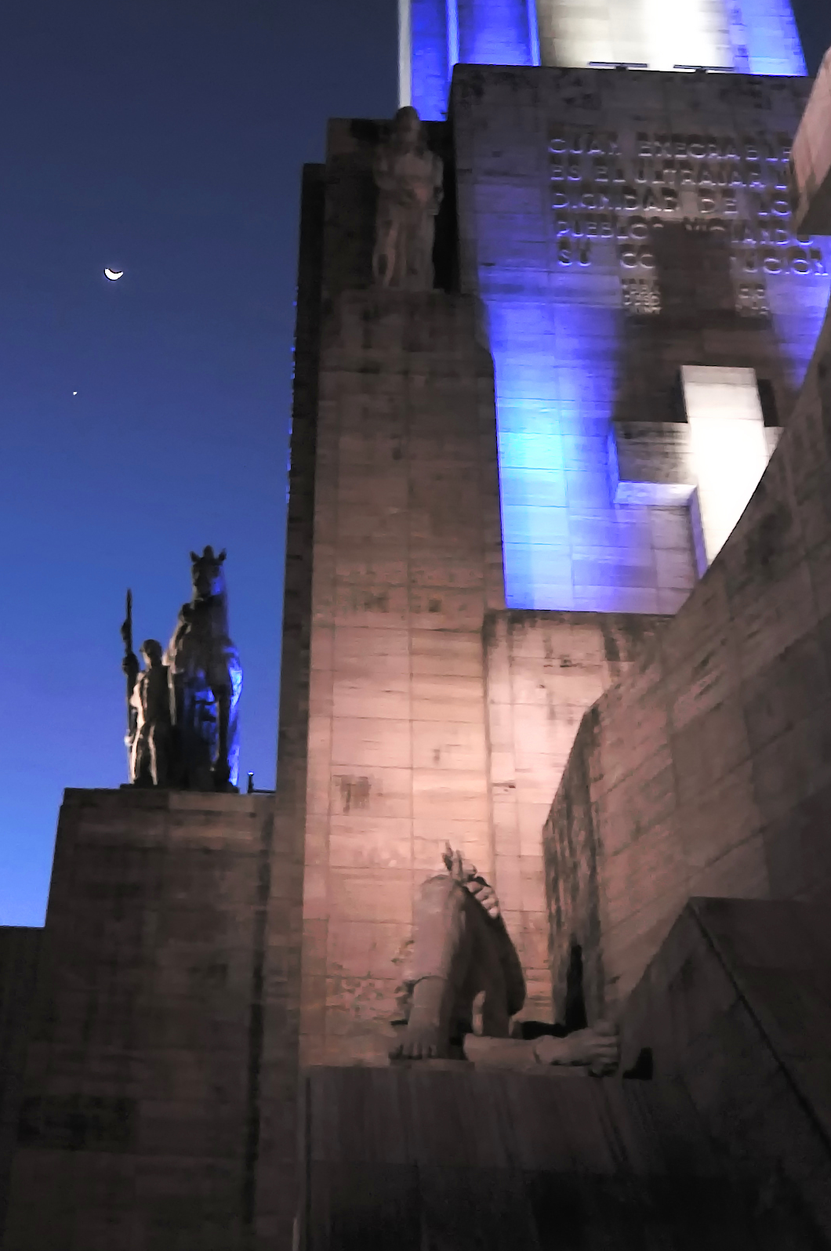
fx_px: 1539
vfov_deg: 43.7
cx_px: 286
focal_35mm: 44
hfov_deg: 30.0
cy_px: 433
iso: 200
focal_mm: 11
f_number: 9
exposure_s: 1/5
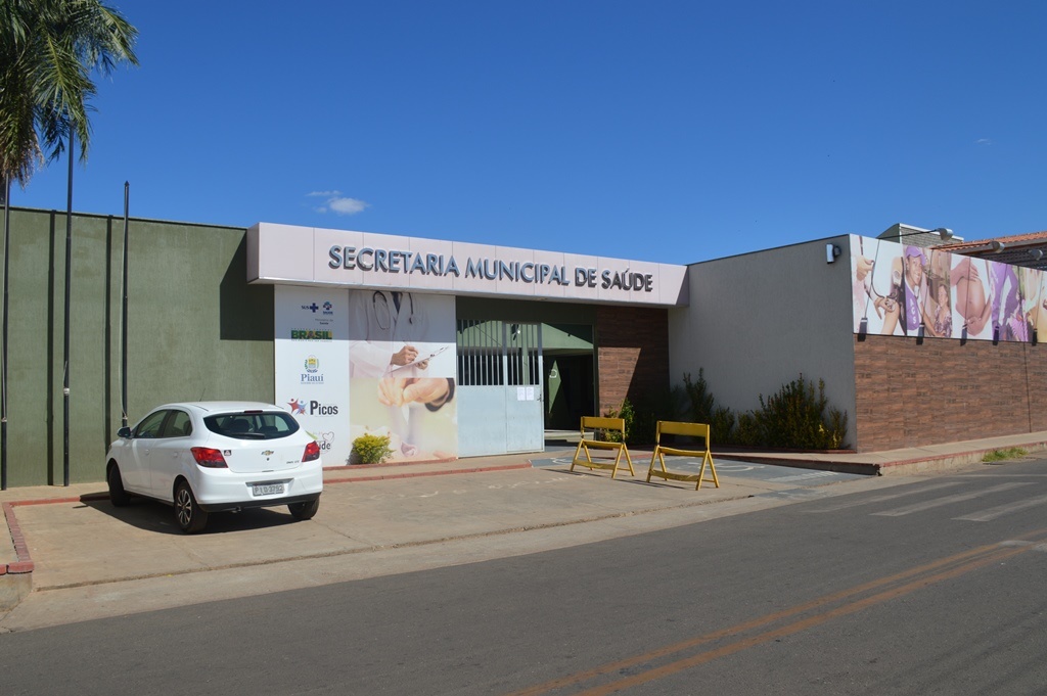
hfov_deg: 67.4
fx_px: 785
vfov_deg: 47.9
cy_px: 348
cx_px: 524
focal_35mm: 27
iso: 100
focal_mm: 18
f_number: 9
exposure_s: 1/320
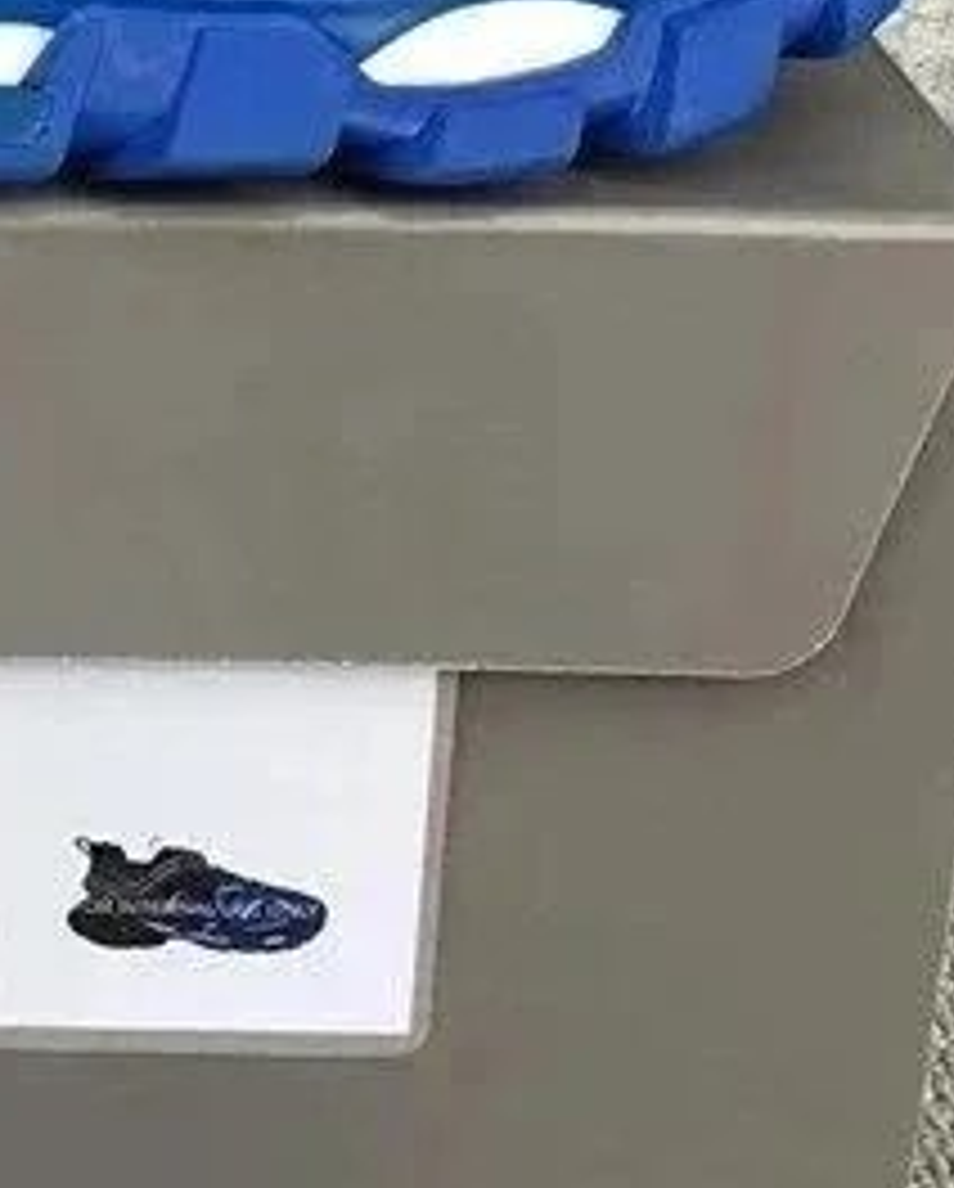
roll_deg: -0.2
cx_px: -333
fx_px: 3627
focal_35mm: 103
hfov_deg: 14.3
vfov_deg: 18.1
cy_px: -25
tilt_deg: -17.6
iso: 25
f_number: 2.4
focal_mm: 3.3
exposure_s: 1/100
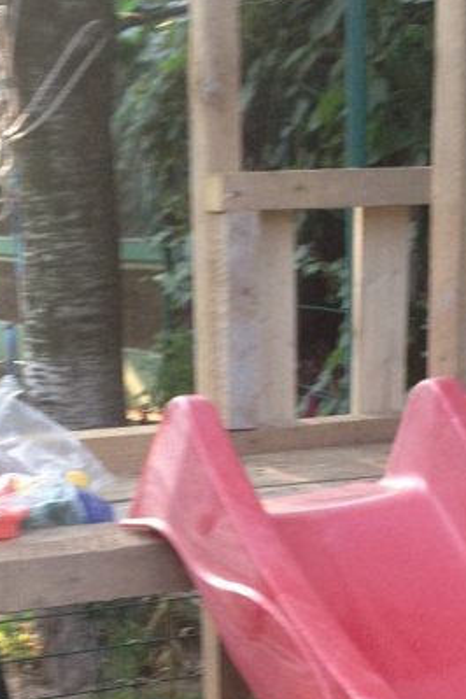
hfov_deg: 15.5
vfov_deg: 22.0
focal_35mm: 88
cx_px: 170
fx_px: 1709
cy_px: 748
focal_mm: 4.12
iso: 100
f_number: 2.4
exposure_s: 1/120
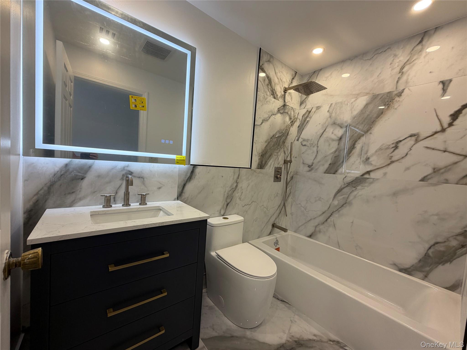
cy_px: 175
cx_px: 234
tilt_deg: -3.4
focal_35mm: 14
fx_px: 189
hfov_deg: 102.1
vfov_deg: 85.7
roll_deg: -3.7
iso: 64
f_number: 2.2
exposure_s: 1/63
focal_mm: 2.22
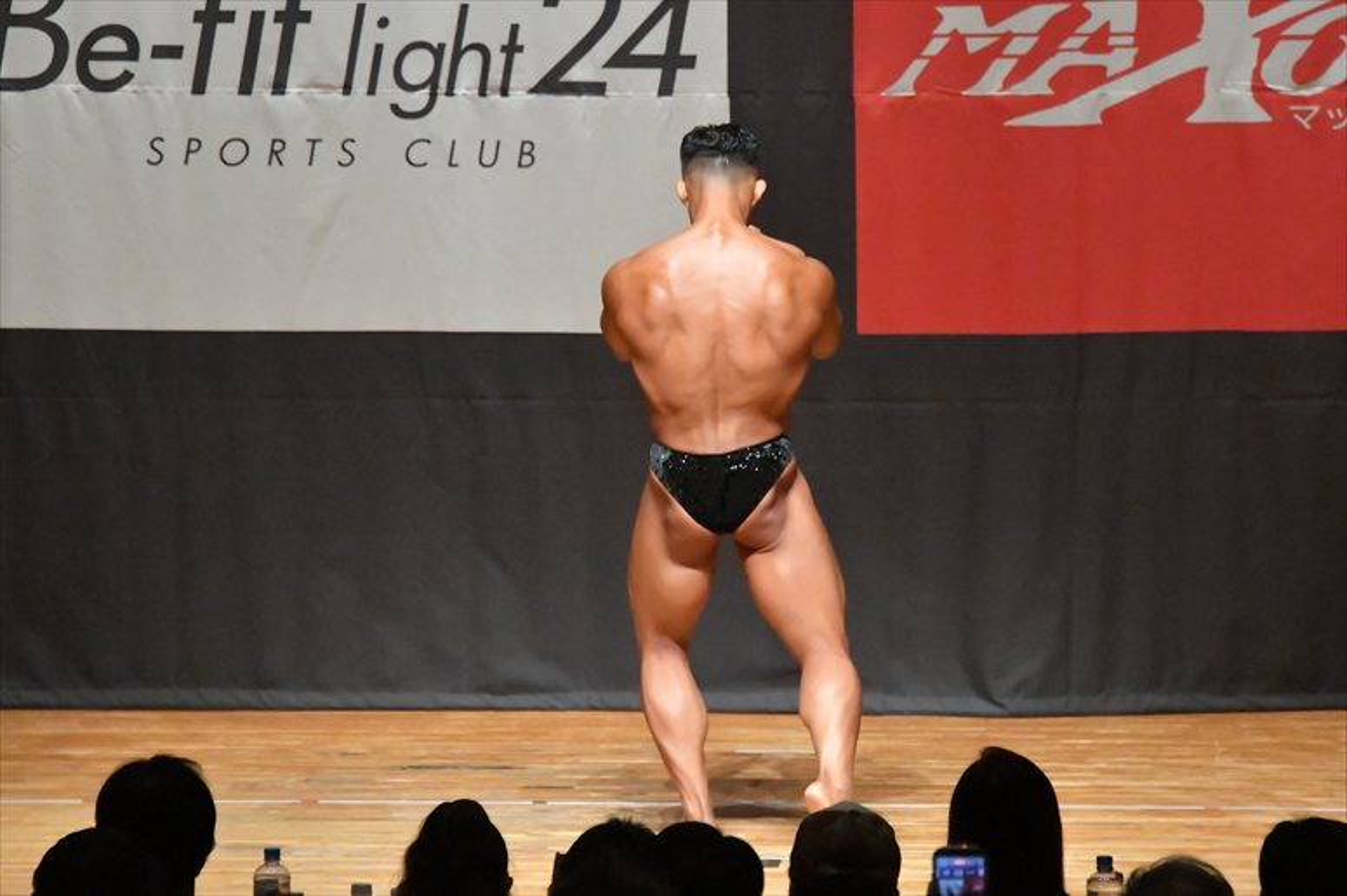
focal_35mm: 285
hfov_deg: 7.2
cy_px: 448
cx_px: 674
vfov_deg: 4.8
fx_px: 10659
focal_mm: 190
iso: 16000
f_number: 5.6
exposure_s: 1/400
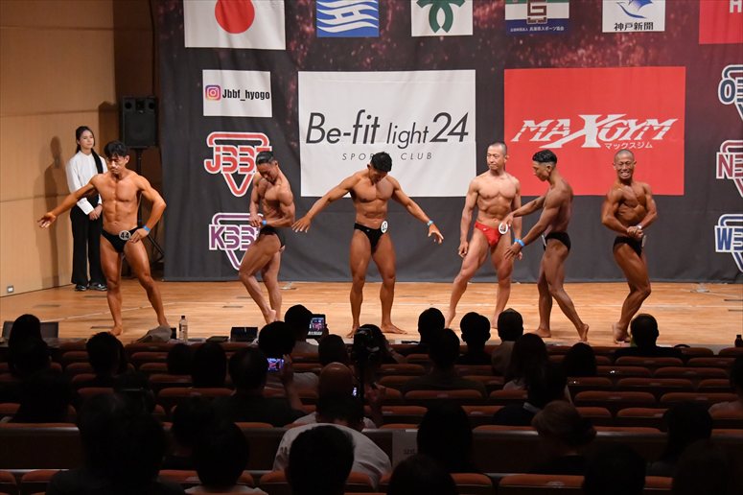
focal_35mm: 108
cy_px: 248
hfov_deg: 18.9
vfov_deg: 12.7
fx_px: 2228
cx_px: 372
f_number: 5.6
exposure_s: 1/400
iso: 9000
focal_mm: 72
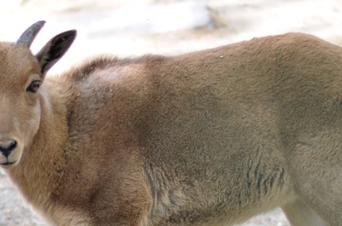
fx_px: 2654
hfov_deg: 7.4
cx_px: 96
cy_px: 316
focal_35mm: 280
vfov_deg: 4.9
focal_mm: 50
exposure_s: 1/640
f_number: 1.8
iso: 100
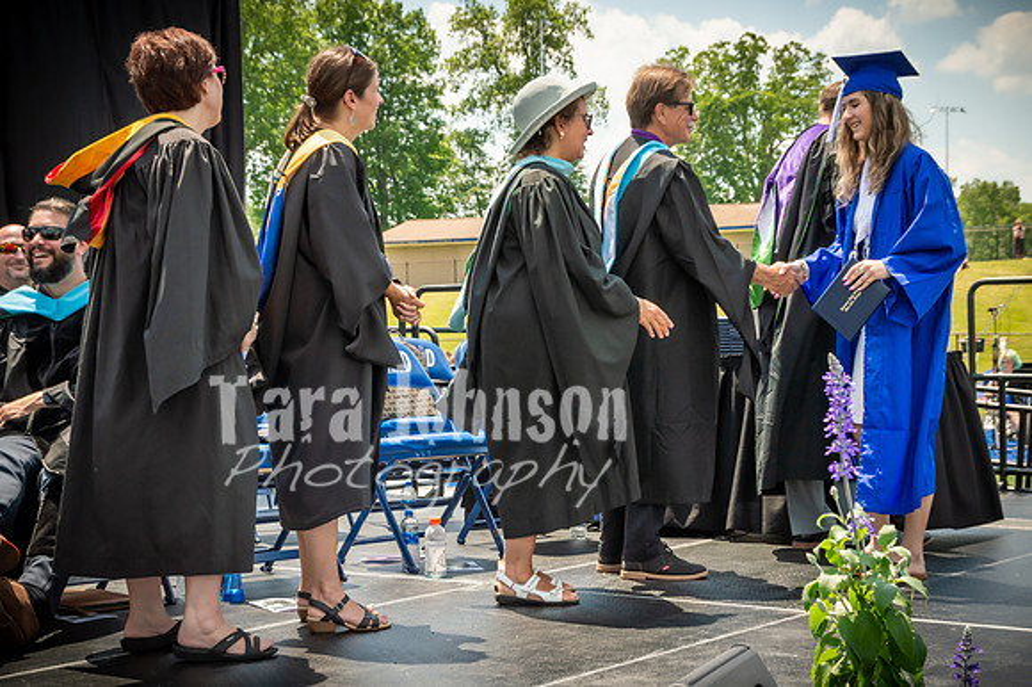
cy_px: 333
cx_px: 620
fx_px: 1406
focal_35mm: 49
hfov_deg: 40.1
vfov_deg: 27.4
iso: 200
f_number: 7.1
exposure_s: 1/800
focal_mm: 27
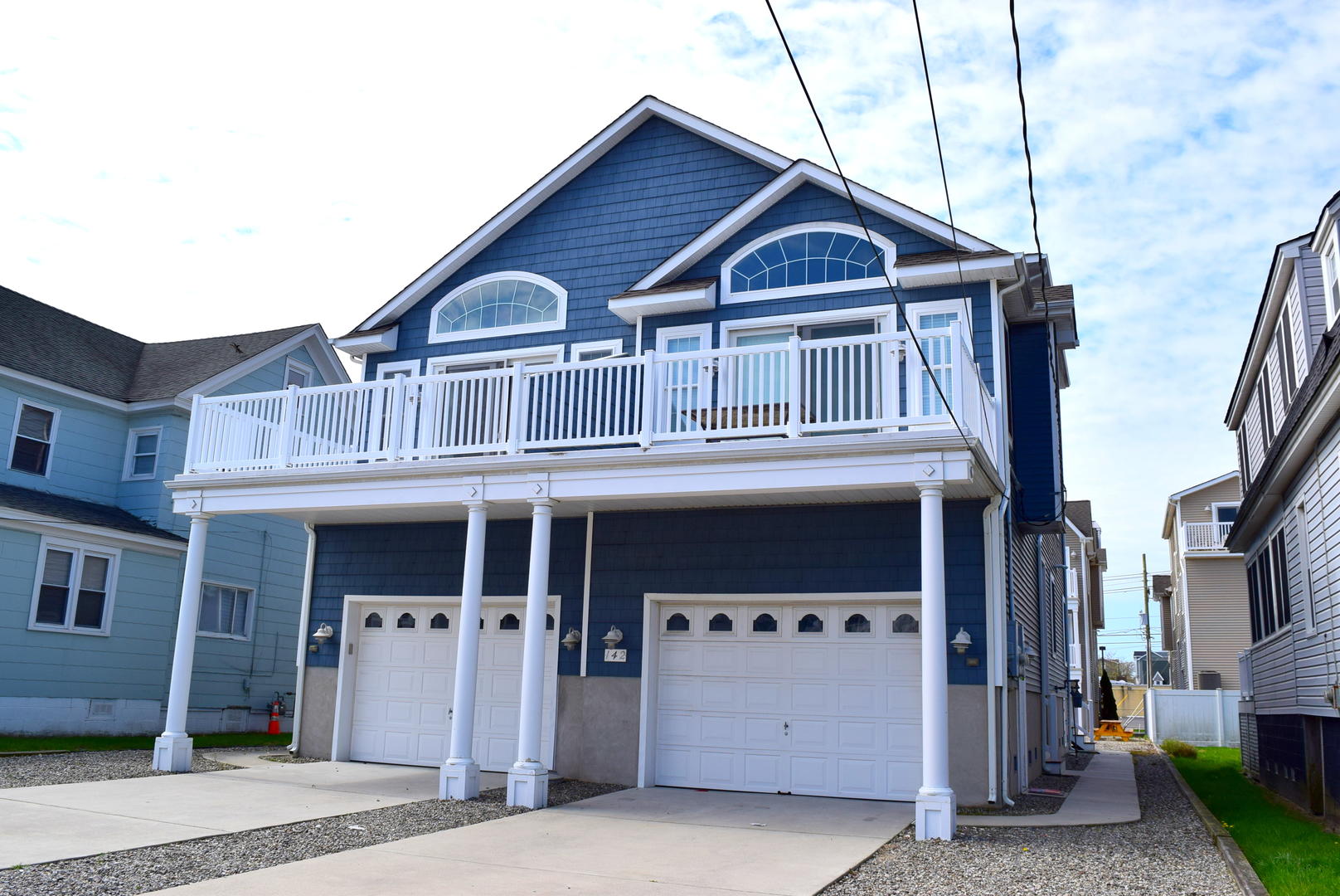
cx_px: 670
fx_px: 1117
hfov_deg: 61.9
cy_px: 448
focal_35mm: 30
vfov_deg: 43.7
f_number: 11
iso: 200
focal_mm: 20
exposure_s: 1/640
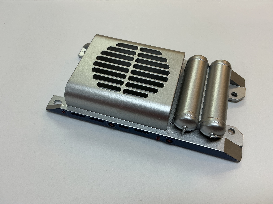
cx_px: 136
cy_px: 102
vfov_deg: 48.2
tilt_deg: -57.6
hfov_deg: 61.7
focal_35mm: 29
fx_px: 229
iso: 25
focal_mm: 3
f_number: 1.8
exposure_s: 1/120
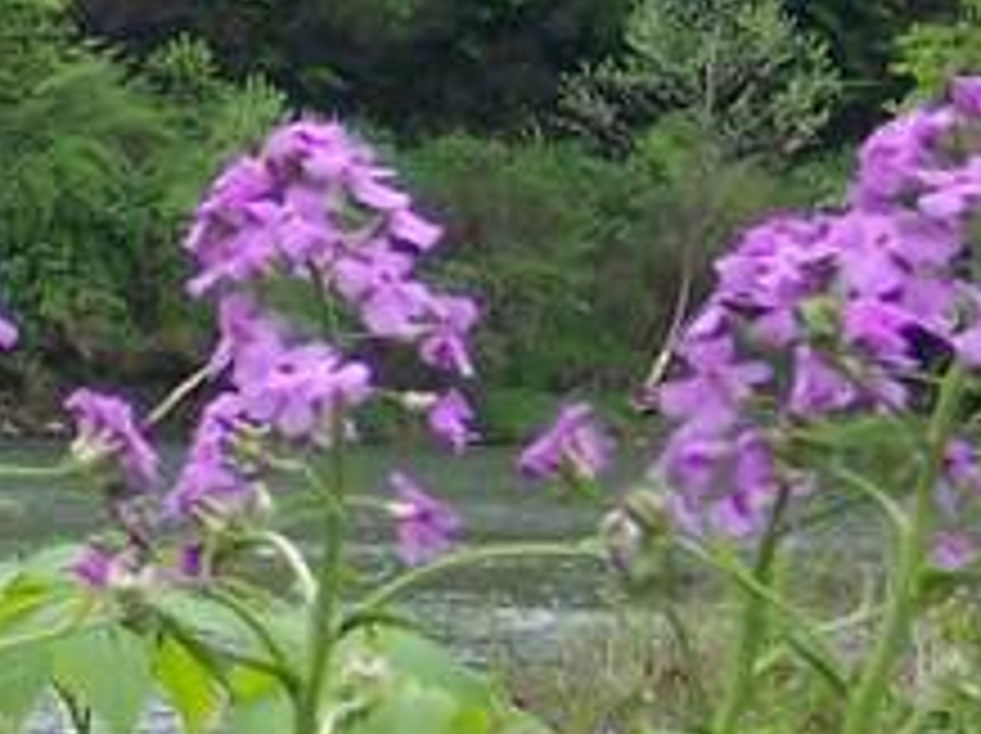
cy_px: -516
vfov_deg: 6.5
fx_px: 6313
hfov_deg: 8.5
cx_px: -810
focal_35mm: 223
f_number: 2.8
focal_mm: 8
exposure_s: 1/700
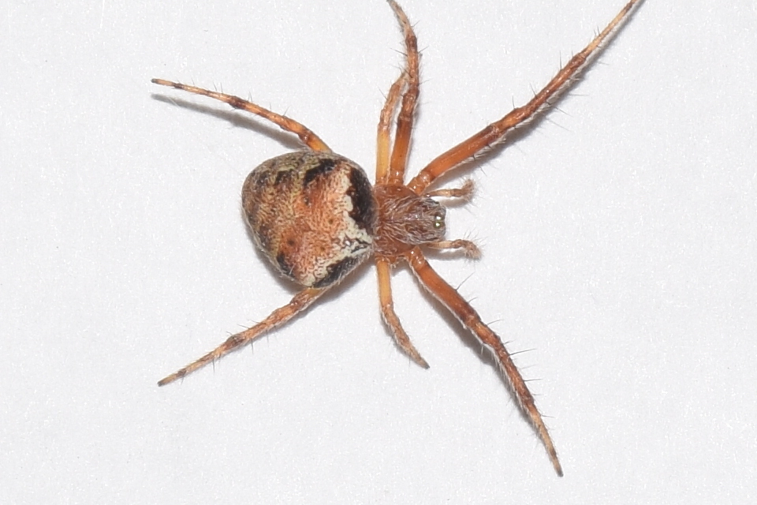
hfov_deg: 9.8
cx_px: 378
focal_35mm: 210
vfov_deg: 6.5
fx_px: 4415
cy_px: 252
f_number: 11
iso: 100
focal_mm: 140
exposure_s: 1/160
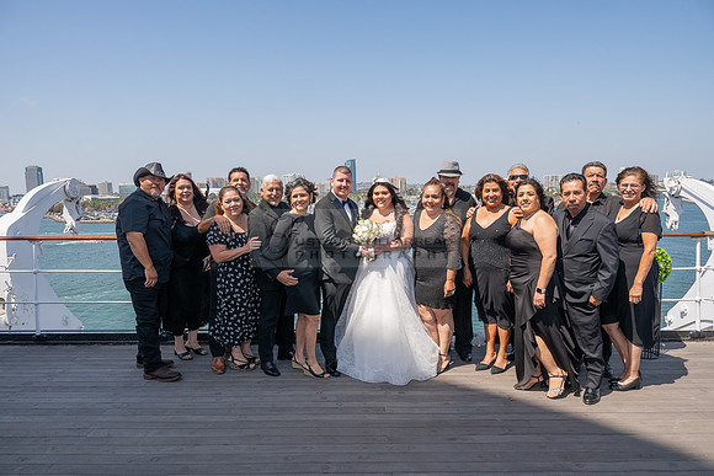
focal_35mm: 24
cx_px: 357
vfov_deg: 53.2
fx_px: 476
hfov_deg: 73.7
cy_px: 238
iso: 200
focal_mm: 24
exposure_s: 1/200
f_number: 11
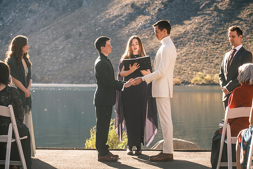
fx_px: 590
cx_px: 126
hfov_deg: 24.2
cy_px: 84
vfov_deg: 16.3
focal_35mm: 84
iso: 200
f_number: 3.6
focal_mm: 56.3
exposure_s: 1/420
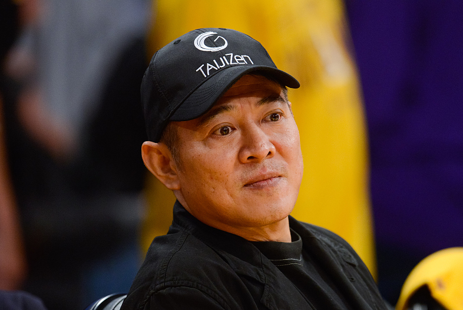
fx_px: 6550
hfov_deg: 4.0
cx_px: 233
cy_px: 156
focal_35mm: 509
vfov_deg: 2.7
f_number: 4.5
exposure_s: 1/400
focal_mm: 500
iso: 3200
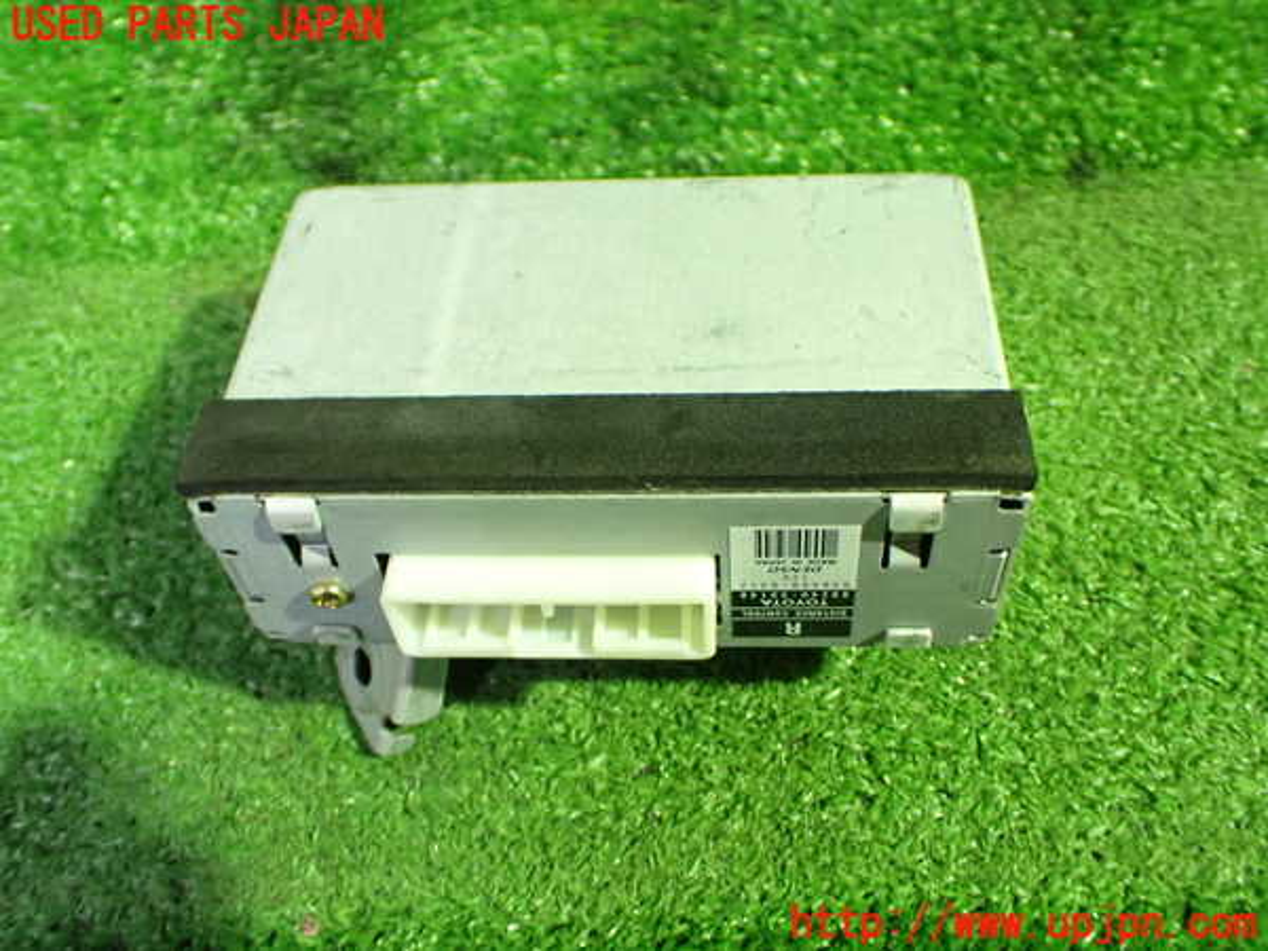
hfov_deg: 56.8
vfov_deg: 44.2
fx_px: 1172
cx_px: 634
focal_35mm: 32
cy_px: 476
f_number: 2.4
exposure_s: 1/30
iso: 1000
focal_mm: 5.79
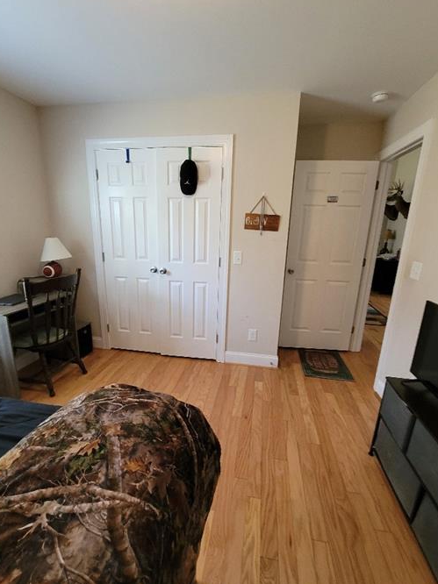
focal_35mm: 15
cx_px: 212
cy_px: 302
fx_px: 253
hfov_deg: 81.7
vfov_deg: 98.2
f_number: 2.2
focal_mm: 2.2
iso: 320
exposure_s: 1/29
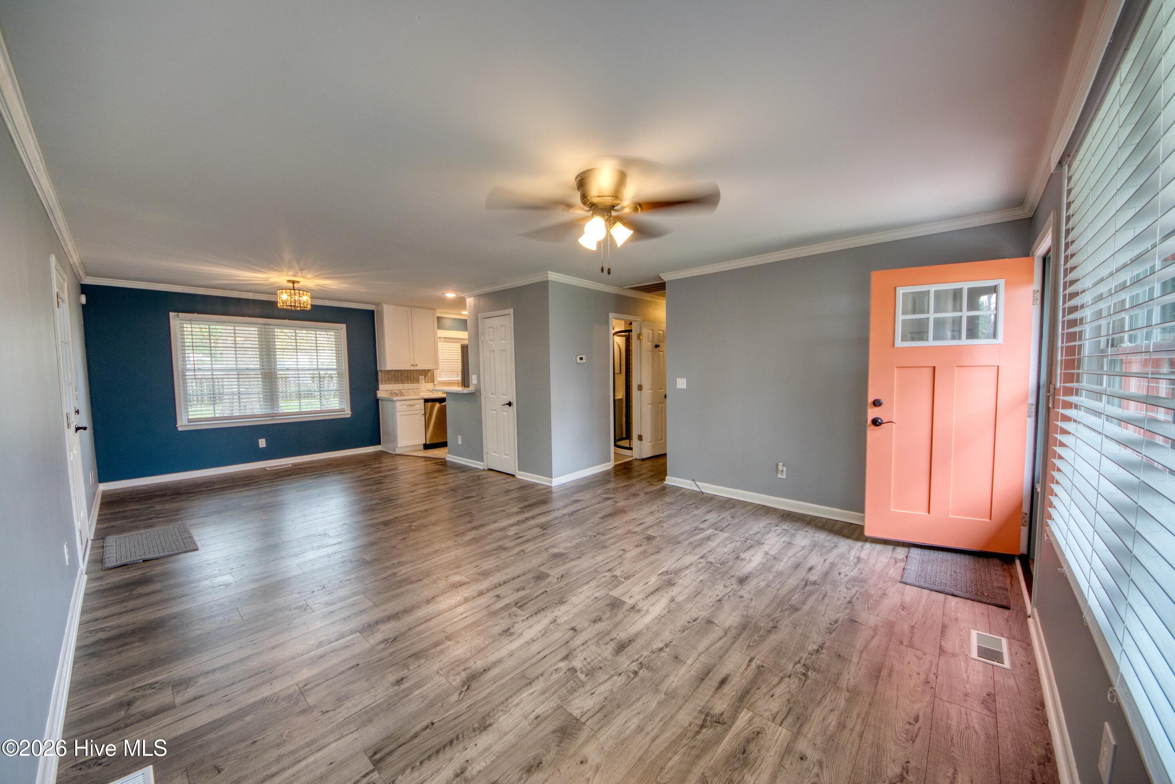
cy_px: 392
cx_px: 588
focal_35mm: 12
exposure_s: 1/13
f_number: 9
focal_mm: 8
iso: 200
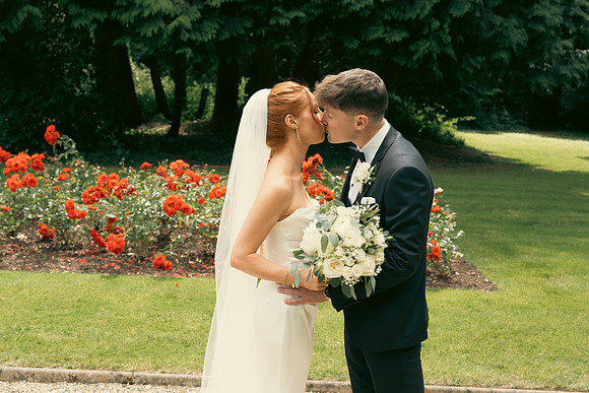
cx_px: 294
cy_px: 196
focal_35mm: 48
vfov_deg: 28.1
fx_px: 785
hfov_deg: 41.1
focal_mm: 48
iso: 50
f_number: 5
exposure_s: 1/160
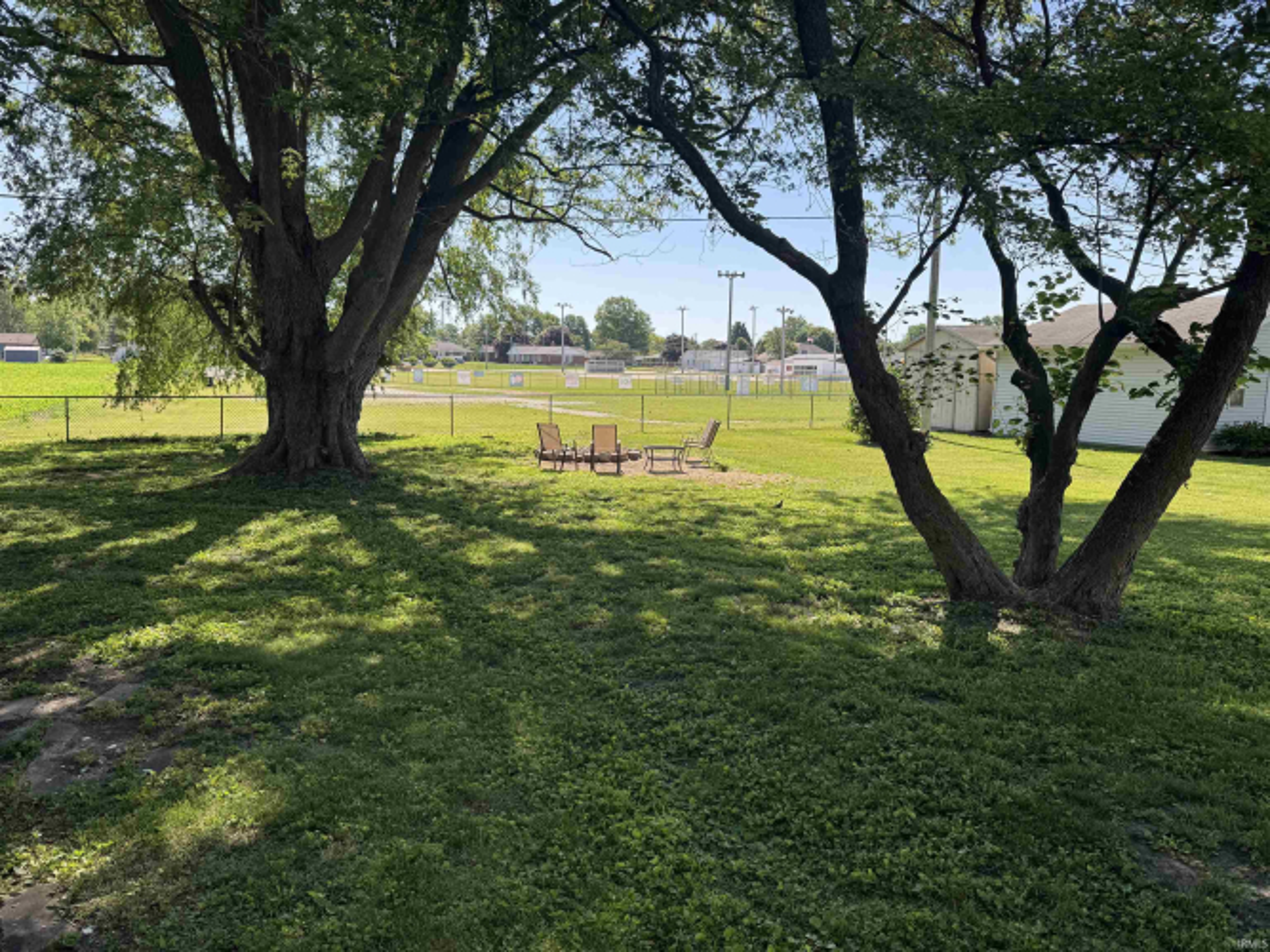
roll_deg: -1.2
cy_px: 476
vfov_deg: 56.8
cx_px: 635
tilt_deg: -9.4
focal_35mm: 24
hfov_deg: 71.6
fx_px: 880
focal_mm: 6.76
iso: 80
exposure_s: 1/1366
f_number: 1.78
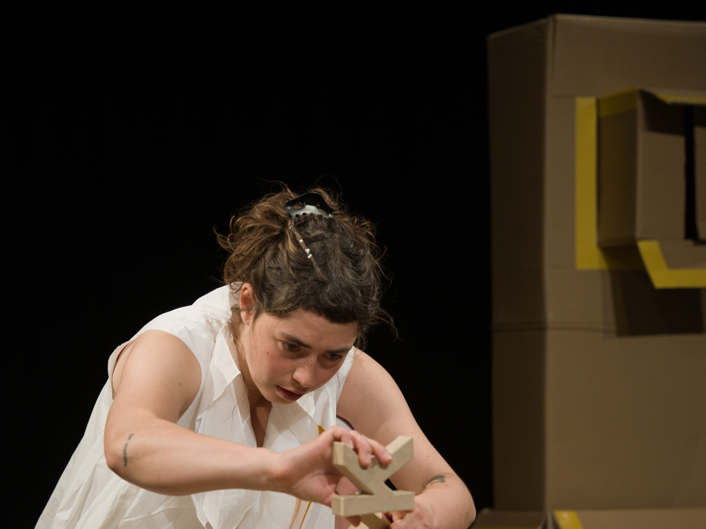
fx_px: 2243
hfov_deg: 17.9
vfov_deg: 13.4
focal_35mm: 110
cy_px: 374
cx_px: 291
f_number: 3.5
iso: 400
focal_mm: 70
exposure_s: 1/160
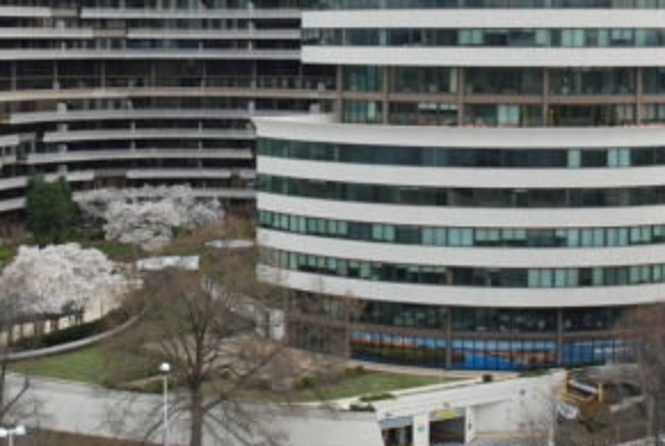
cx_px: 258
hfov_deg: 26.9
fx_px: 1385
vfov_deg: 18.2
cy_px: 109
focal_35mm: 75
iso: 100
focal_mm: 29
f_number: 10
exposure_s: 1/100
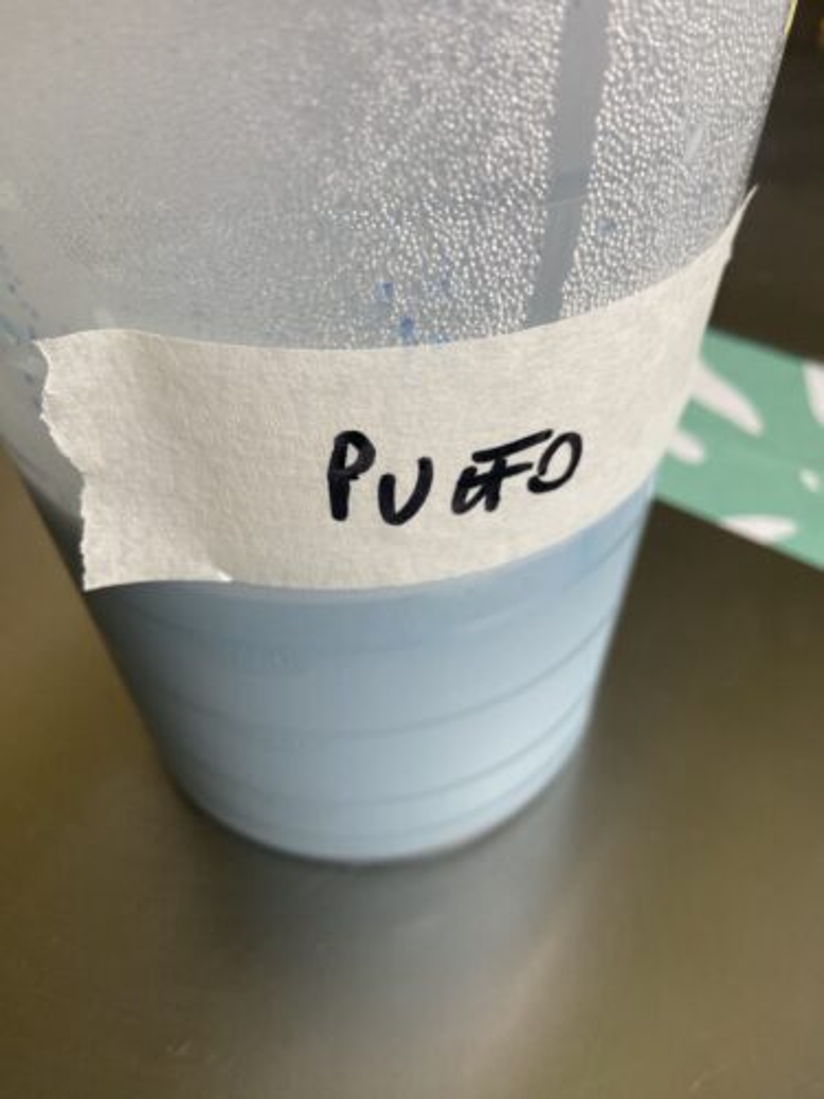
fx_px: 793
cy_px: 550
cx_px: 412
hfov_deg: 54.9
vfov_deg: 69.4
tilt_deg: -43.5
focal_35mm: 25
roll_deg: +0.4
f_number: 1.8
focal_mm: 4.25
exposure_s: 1/103
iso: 125
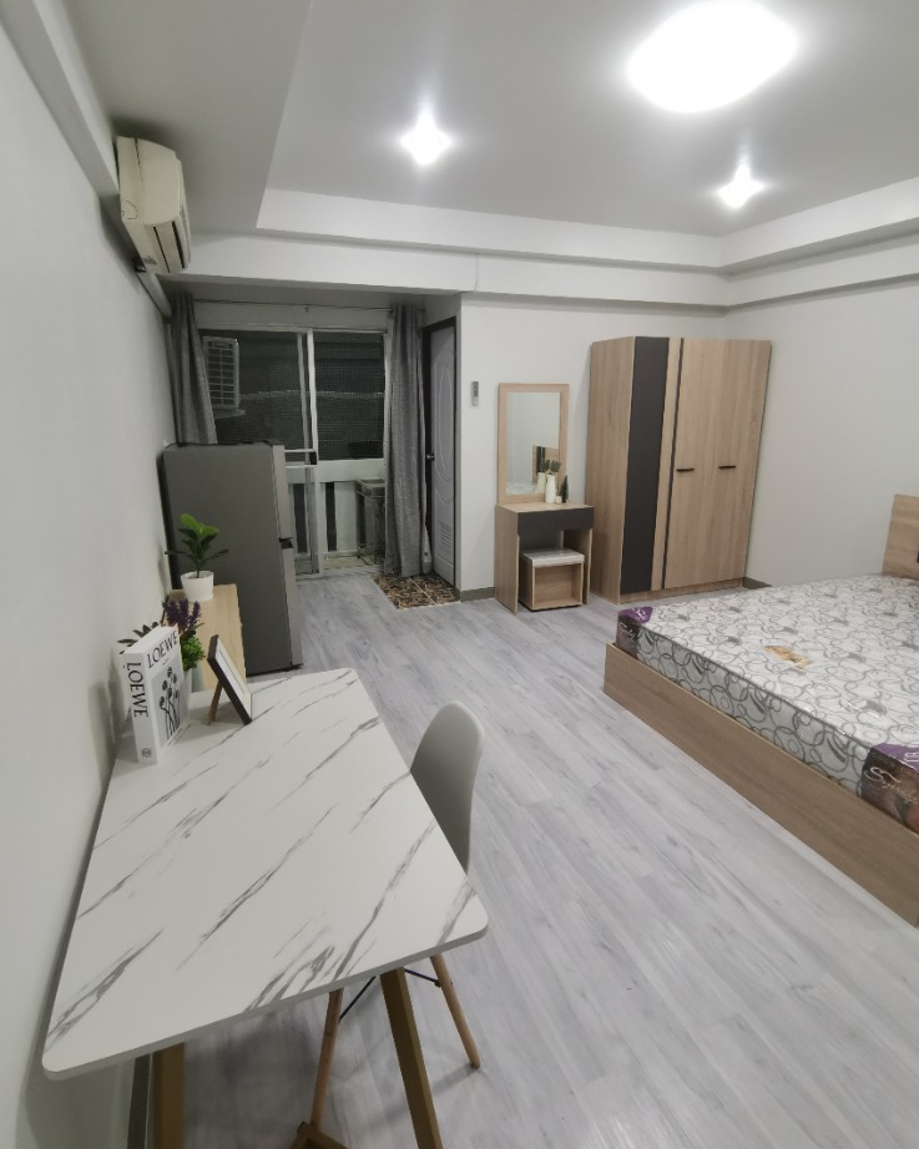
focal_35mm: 18
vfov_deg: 86.3
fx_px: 612
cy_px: 547
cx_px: 459
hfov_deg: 73.8
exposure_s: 1/33.3
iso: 200
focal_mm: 2.23
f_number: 2.2
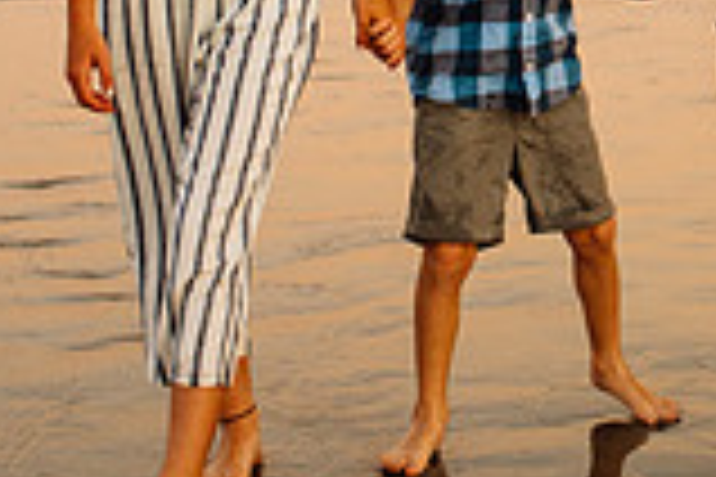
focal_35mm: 137
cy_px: -318
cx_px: 753
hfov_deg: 14.7
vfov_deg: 9.6
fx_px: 2725
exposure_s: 1/320
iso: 320
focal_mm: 35
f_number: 2.8
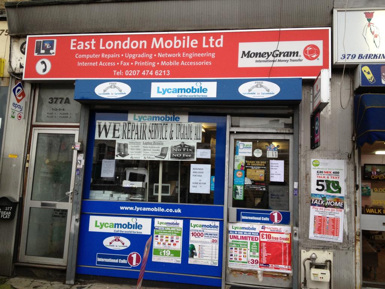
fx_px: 389
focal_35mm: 35
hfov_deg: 52.6
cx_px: 192
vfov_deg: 40.7
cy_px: 144
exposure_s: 1/120
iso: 64
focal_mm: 4.28
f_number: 2.4
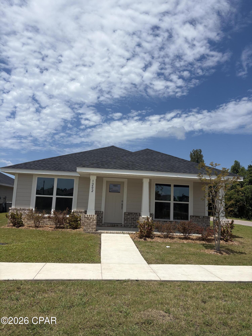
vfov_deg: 67.3
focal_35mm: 26
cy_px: 168
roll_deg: -1.9
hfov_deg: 53.1
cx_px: 126
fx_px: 252
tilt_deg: +9.7
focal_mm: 5.96
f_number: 1.6
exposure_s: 1/7813
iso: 50
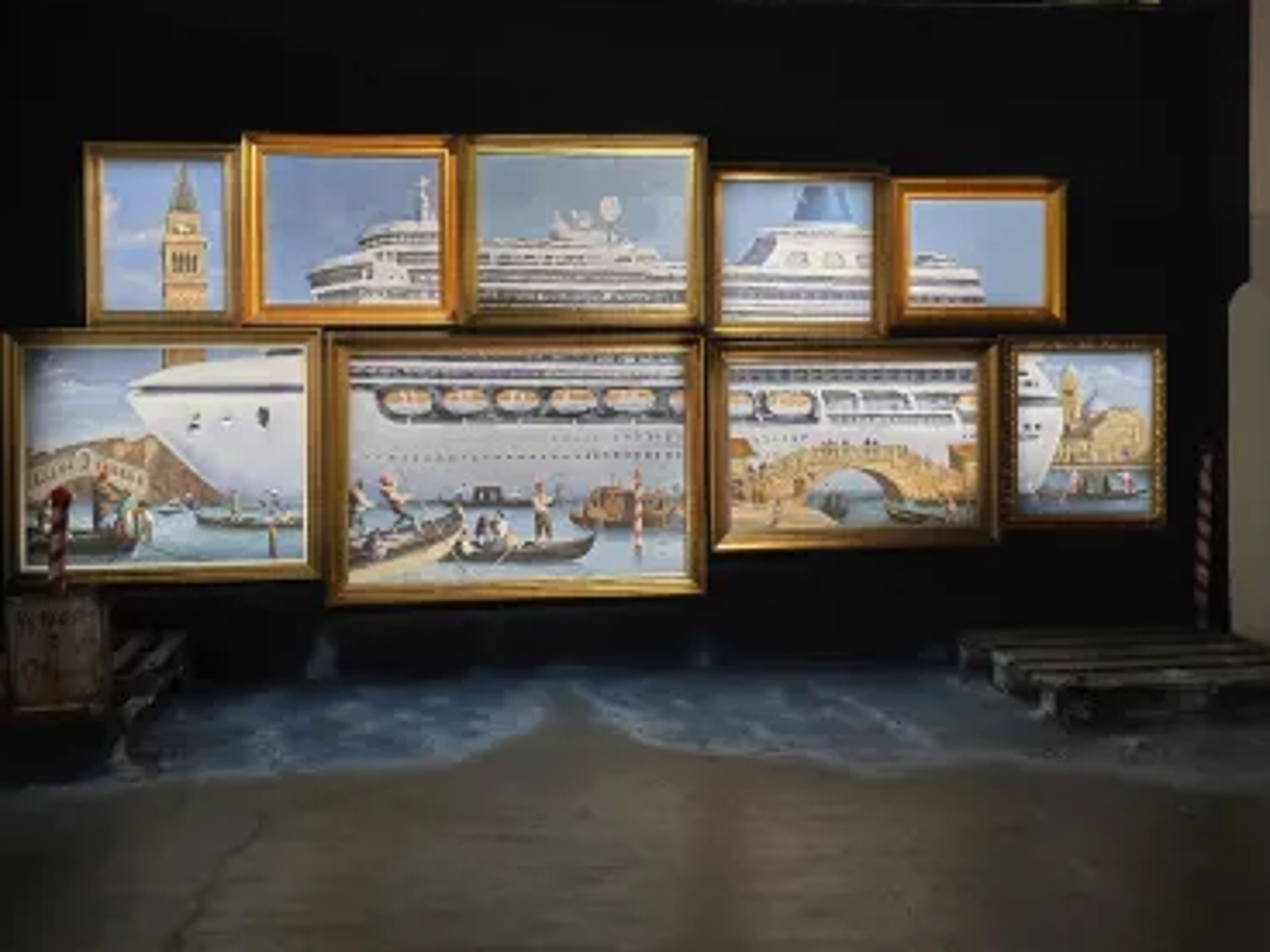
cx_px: 559
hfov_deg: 59.8
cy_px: 335
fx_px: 1101
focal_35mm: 30
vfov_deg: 46.2
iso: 250
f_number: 1.7
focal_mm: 6.3
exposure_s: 1/36.2
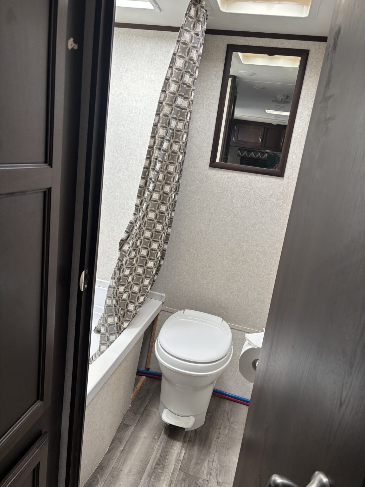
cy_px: 244
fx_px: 366
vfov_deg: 67.3
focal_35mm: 26
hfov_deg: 53.1
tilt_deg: -21.1
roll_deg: -6.1
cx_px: 182
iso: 125
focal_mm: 5.96
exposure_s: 1/121
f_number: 1.6
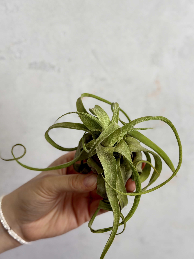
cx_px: 115
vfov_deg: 31.7
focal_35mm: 61
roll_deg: +2.7
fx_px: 456
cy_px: 127
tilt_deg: -17.7
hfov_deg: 24.0
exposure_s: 1/160
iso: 50
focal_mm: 6.76
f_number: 1.78
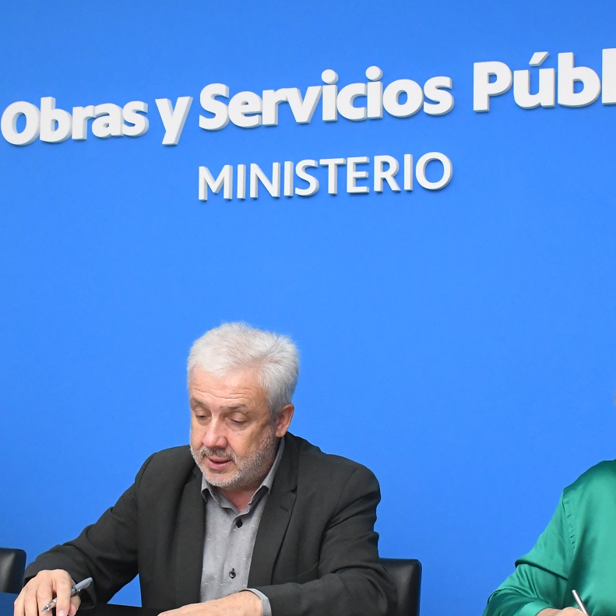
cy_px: 366
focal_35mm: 58
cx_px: 269
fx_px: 1168
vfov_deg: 29.5
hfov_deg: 29.5
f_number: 8
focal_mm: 20
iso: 3200
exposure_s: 1/250
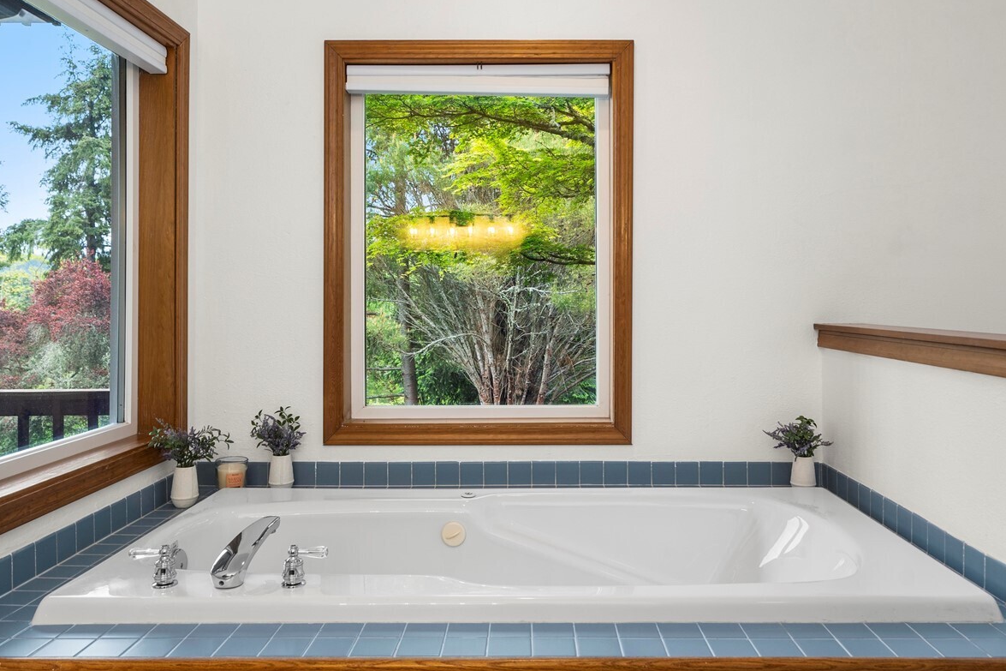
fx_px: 726
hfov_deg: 69.3
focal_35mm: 26
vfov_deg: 49.4
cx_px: 542
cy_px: 290
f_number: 7.1
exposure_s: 1/60
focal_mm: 18
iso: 125
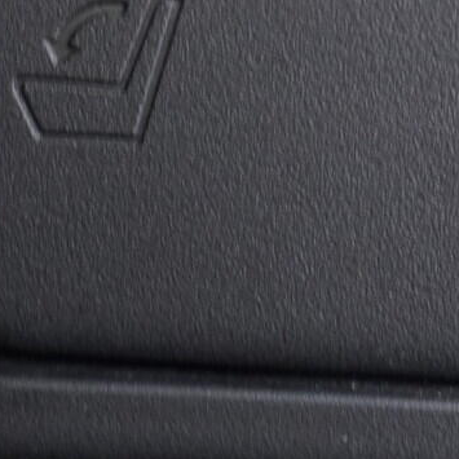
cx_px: 295
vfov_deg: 14.0
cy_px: 71
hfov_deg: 14.0
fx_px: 1860
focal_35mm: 124
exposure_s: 1/40
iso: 1250
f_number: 2.8
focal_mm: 24
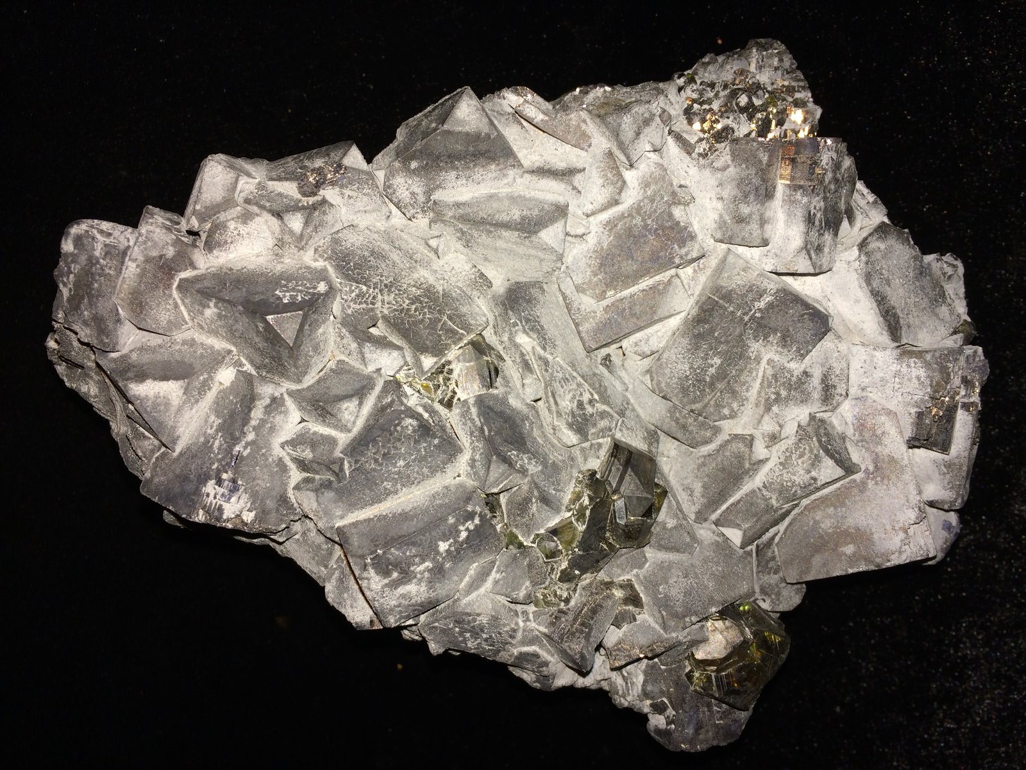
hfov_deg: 60.0
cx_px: 513
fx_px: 889
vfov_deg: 46.8
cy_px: 385
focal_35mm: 30
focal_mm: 4.12
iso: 32
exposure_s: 1/128
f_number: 2.2
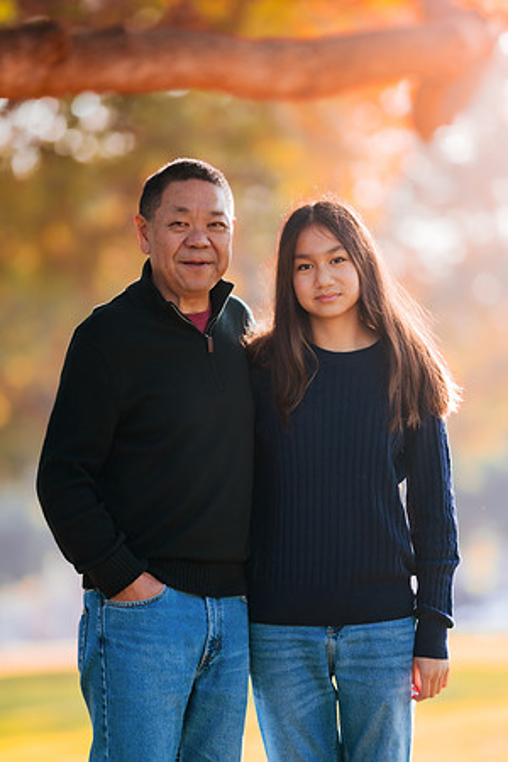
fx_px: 2857
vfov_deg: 15.2
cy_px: 381
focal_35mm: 135
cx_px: 254
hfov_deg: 10.2
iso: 80
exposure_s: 1/320
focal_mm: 135
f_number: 1.8
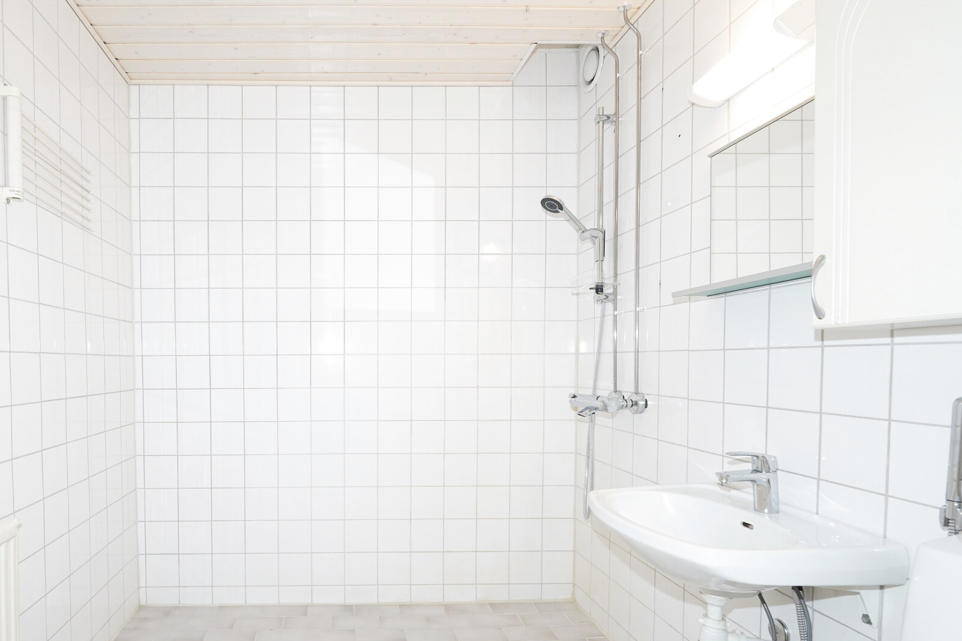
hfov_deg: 84.6
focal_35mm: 19
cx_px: 341
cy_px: 386
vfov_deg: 63.9
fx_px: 508
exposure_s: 1/30
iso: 800
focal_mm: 14
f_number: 6.3
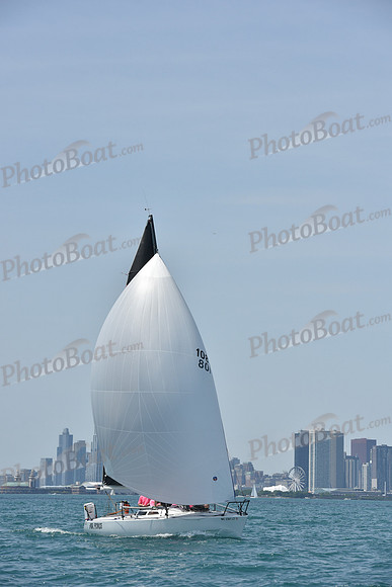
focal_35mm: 130
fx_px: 2122
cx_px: 196
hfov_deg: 10.6
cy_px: 294
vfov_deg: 15.8
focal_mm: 130
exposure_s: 1/1250
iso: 250
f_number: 9
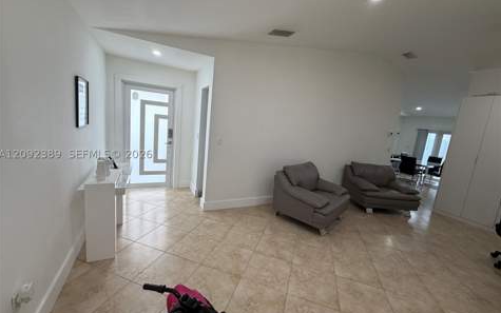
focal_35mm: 15
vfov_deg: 74.8
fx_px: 205
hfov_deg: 101.5
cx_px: 249
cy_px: 154
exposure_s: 1/120
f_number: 2.2
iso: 100
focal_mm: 2.22
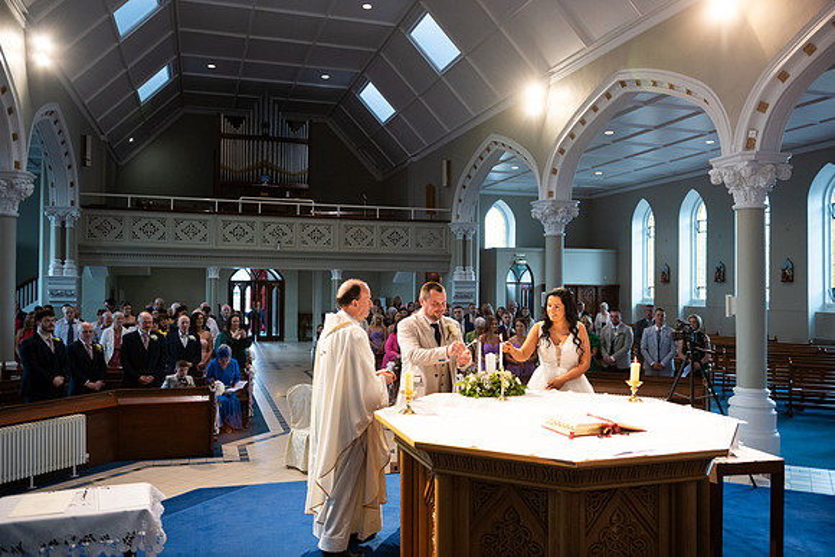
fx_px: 719
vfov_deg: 42.3
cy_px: 278
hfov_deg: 60.3
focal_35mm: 31
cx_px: 418
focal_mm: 31
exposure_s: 1/160
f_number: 3.5
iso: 800
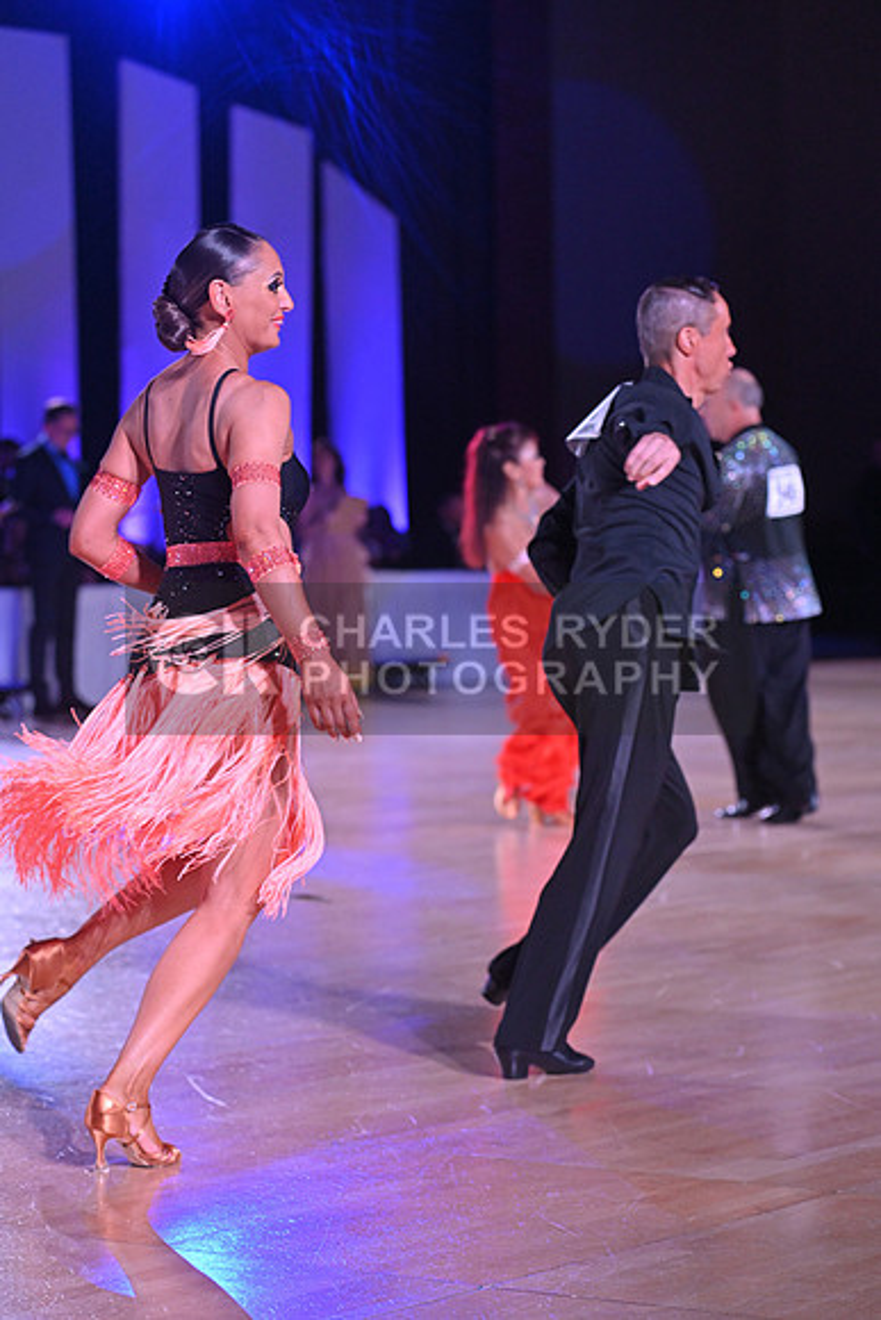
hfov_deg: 12.5
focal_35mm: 110
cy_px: 660
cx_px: 440
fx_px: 4035
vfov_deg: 18.6
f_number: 5
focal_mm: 110
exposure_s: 1/400
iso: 3200
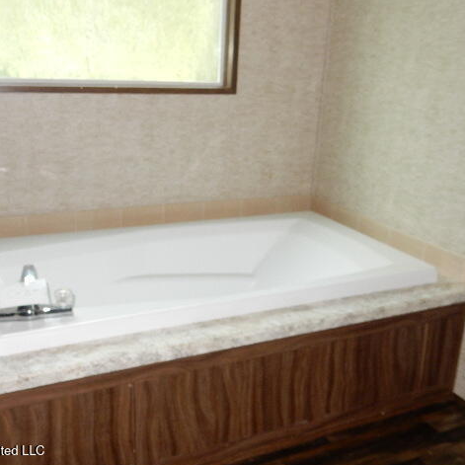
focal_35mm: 36
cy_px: 235
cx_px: 220
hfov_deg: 46.0
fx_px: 547
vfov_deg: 46.0
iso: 250
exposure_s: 1/30
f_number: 4
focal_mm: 5.4
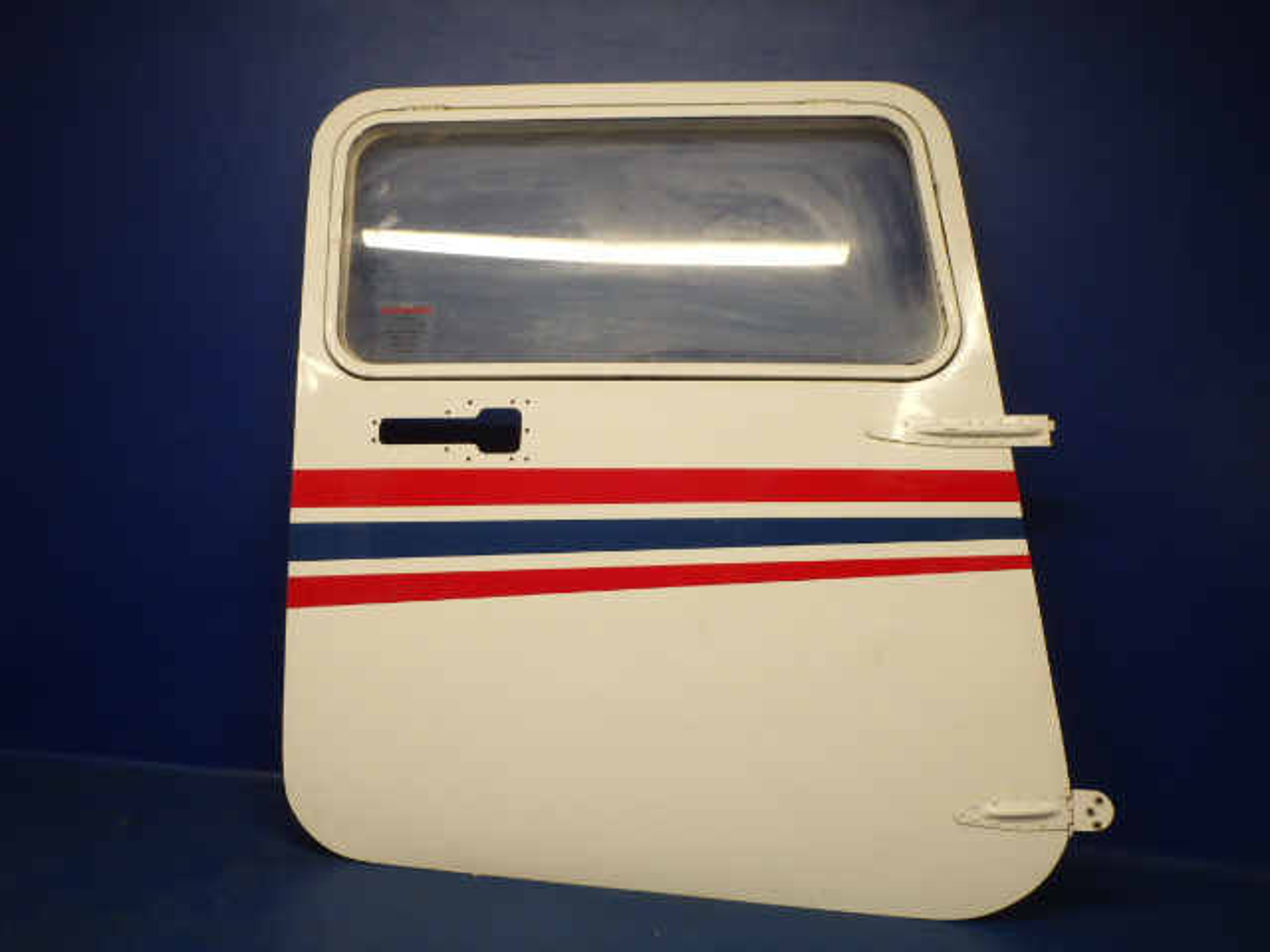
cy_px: 476
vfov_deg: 49.7
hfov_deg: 63.4
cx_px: 635
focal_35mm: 28
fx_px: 1027
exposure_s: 1/40
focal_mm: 5
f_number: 3.9
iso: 200
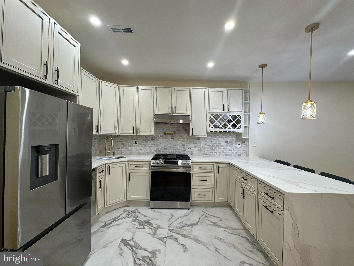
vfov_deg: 85.7
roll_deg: -1.6
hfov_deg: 102.1
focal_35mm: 14
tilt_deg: +0.7
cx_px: 177
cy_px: 133
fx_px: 143
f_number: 2.2
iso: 80
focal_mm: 2.22
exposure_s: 1/60
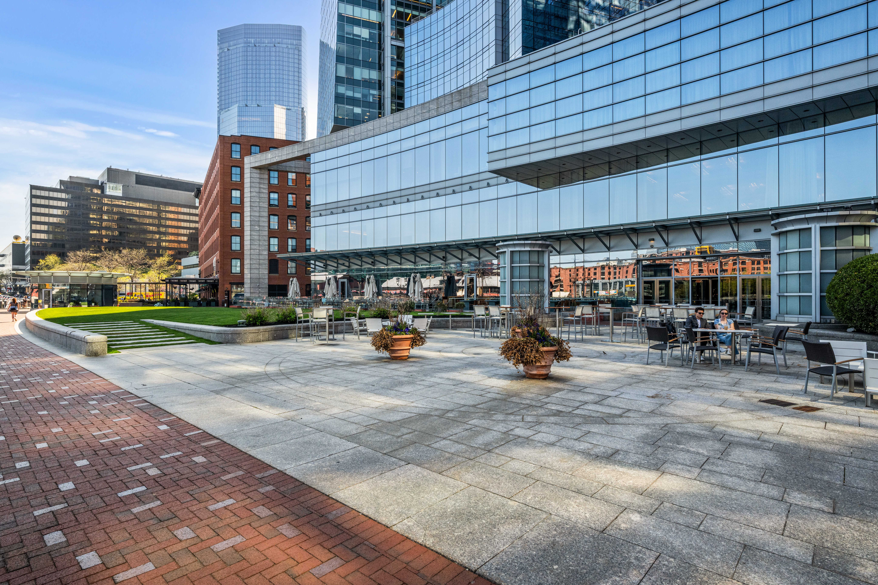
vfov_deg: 65.9
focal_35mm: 18
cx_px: 439
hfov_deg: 88.4
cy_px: 292
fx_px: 451
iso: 500
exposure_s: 1/750
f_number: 8
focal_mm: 18.5
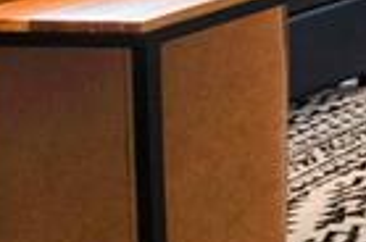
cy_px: -295
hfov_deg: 9.5
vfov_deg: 10.3
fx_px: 1197
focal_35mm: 118
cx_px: 1282
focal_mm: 16
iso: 1250
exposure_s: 1/30
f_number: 8
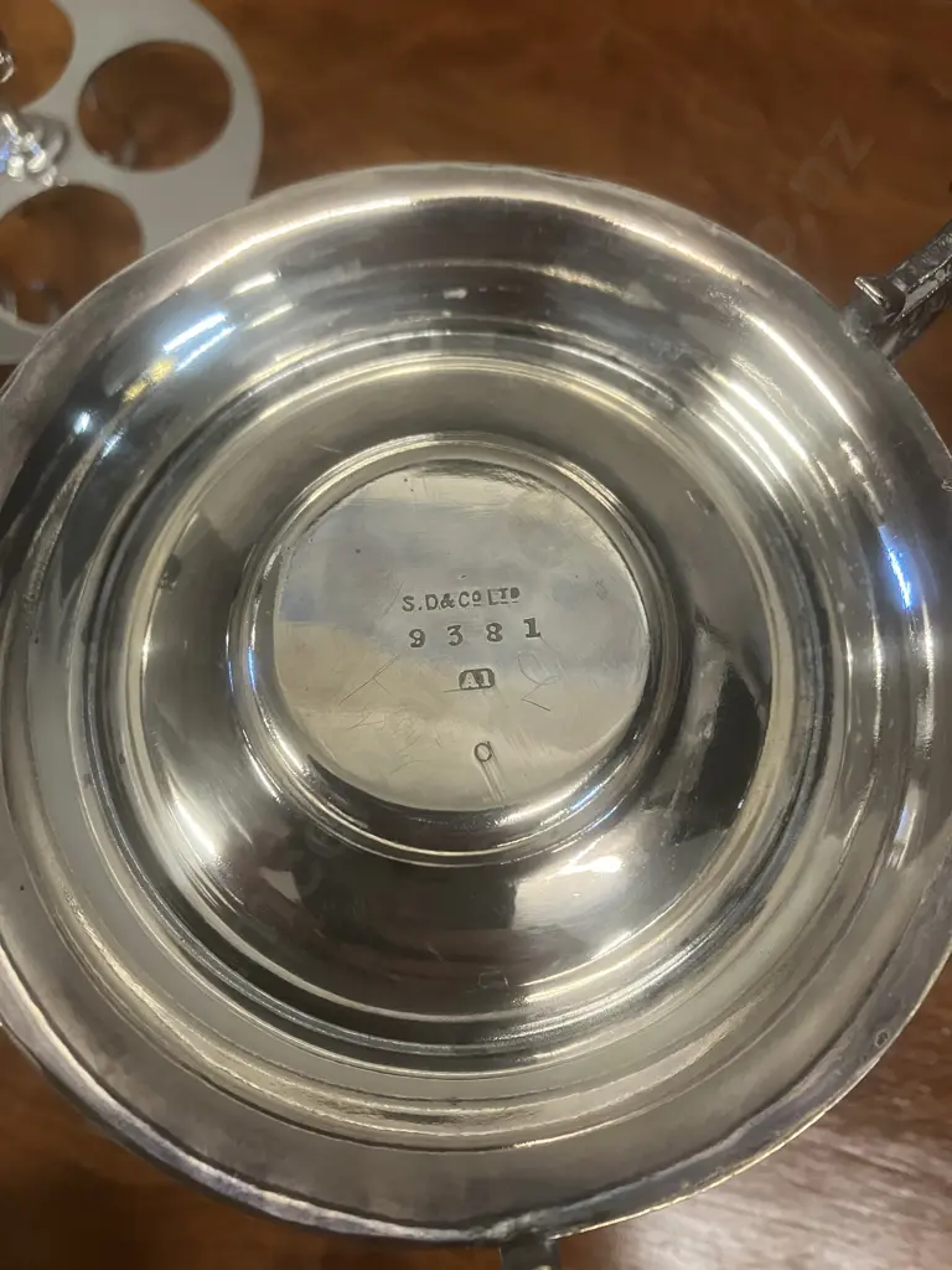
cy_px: 635
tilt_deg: -73.7
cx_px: 476
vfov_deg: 63.4
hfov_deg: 49.7
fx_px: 1027
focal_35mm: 28
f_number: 1.8
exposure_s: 1/50
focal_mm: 3.99
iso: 160
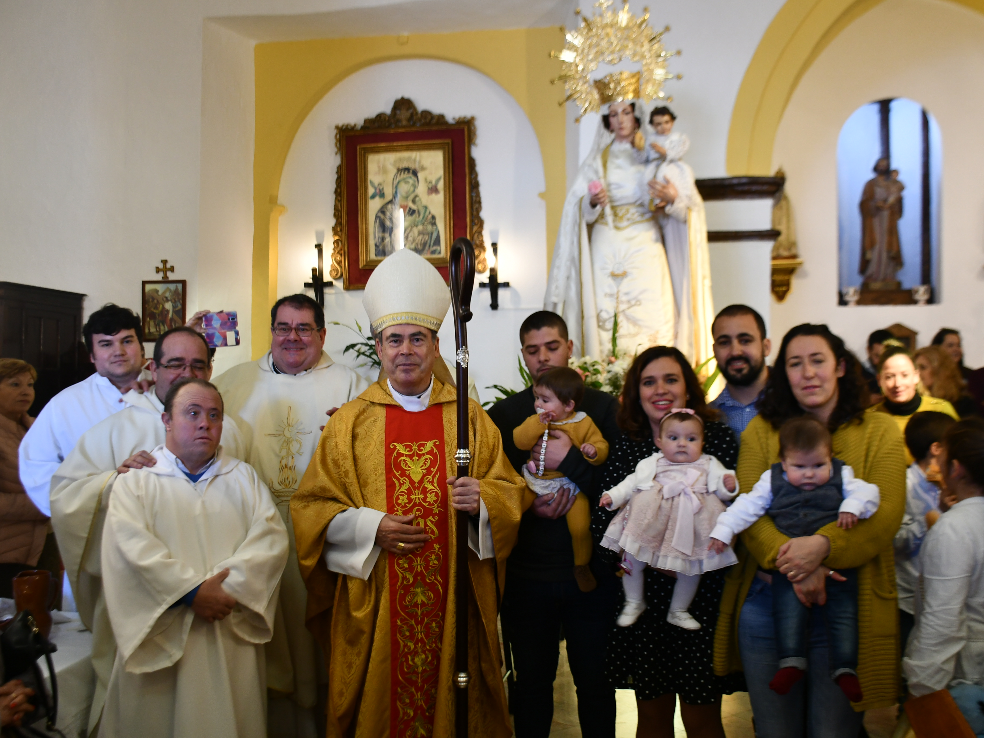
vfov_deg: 43.0
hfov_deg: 55.3
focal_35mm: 33
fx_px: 938
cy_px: 368
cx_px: 531
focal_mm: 20
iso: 640
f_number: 3.8
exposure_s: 1/60
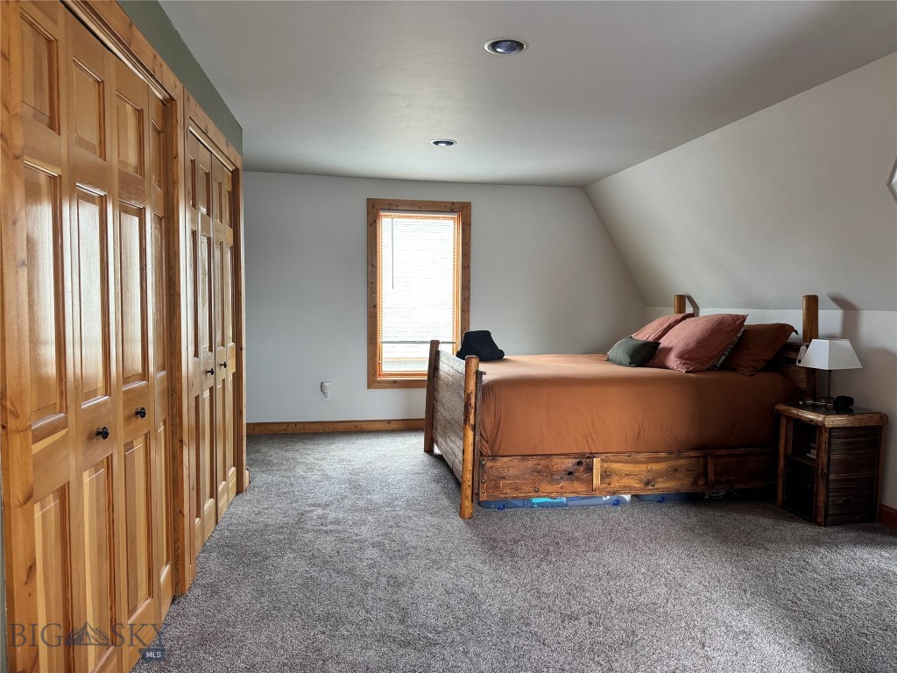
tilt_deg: -4.5
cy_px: 336
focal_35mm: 24
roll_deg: -1.0
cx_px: 448
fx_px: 622
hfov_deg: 71.6
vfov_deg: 56.8
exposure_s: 1/79
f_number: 1.78
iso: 200
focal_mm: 6.76
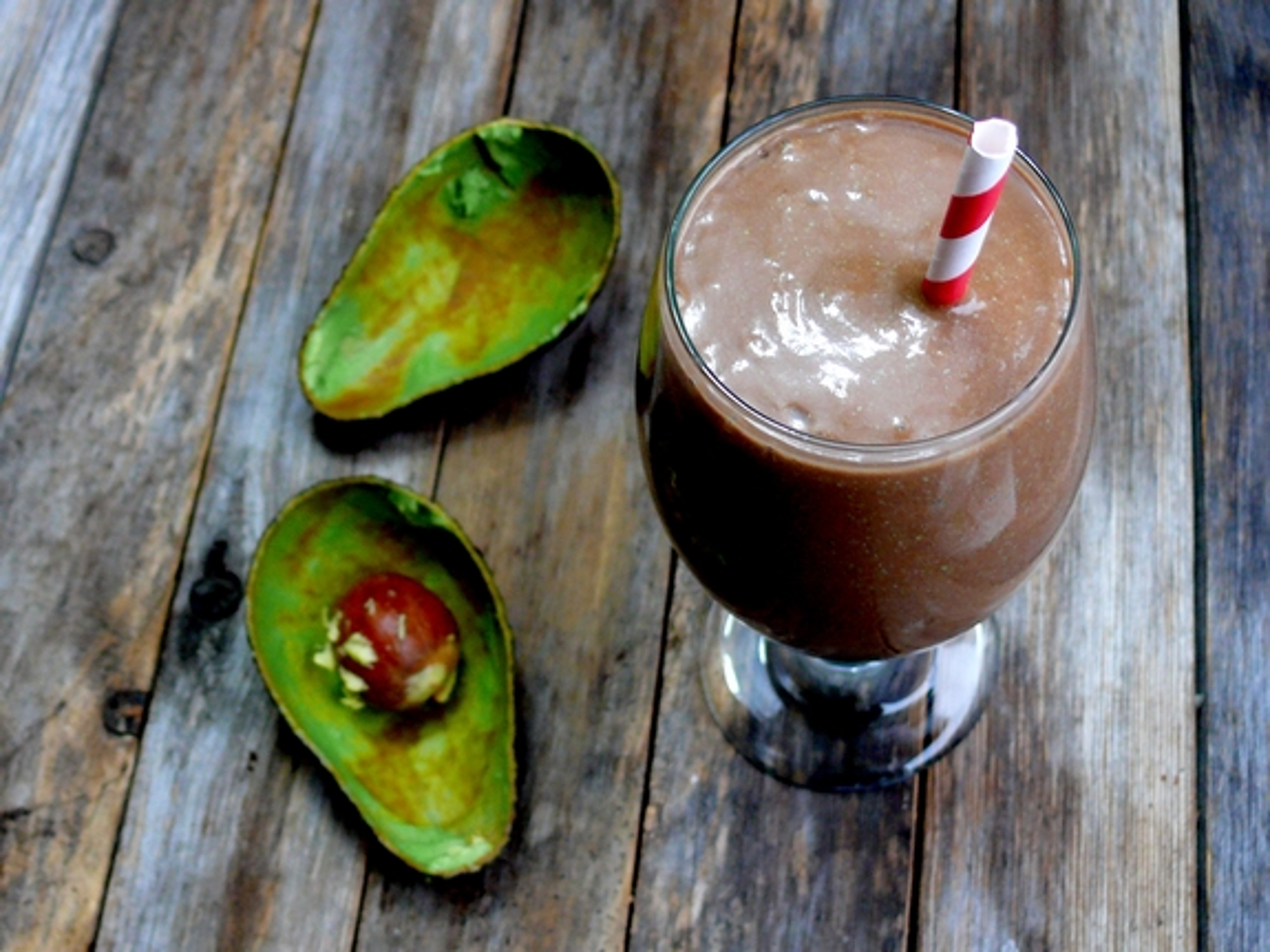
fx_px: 1284
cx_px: 635
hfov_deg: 52.6
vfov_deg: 40.7
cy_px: 476
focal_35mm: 35
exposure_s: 1/30
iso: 200
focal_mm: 7.4
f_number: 2.8
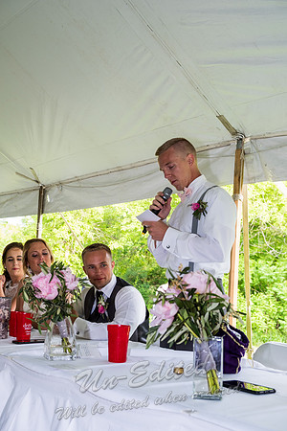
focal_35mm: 43
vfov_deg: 45.4
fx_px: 514
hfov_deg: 31.2
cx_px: 144
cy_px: 216
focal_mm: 28.9
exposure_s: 1/60
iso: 320
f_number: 4
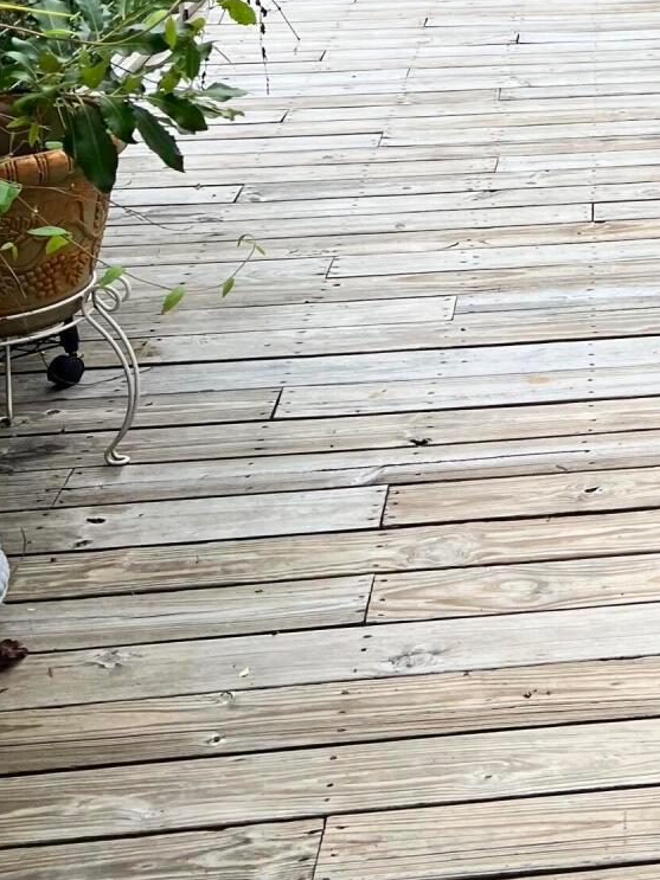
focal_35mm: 70
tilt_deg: -10.8
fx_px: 1780
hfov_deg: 19.3
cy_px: -36
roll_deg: +1.0
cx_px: 878
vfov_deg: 26.1
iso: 50
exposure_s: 1/2208
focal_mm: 5.7
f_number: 1.5
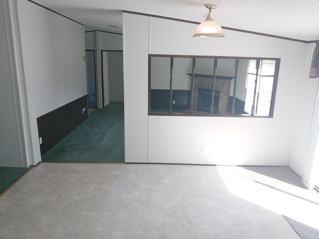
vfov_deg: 54.9
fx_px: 230
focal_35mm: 25
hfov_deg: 69.4
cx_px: 160
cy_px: 120
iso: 50
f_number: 1.5
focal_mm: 4.23
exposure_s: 1/246
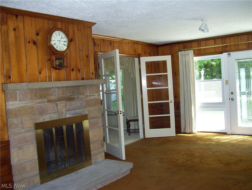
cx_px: 126
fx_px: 262
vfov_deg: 39.7
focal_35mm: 36
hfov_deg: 51.3
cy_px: 95
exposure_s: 1/60
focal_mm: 6
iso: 200
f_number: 2.7
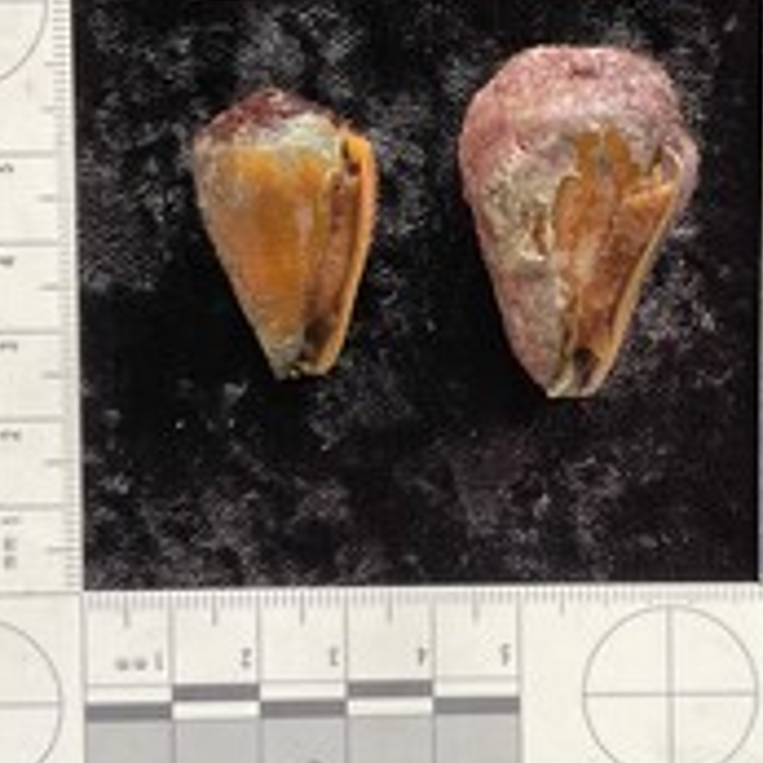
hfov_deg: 32.6
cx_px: 472
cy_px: 364
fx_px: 1297
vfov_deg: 32.8
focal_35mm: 52
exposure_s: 1/60
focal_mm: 3
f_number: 1.8
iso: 125
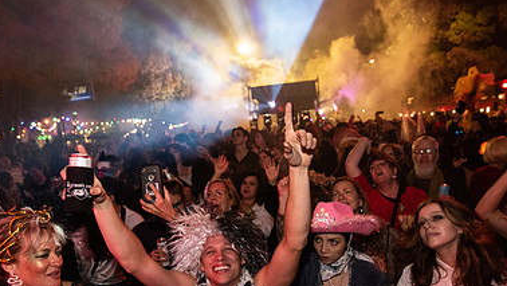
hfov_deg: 67.8
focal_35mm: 28
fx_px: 377
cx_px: 232
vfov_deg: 40.5
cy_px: 210
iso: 2000
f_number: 3.5
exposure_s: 1/100
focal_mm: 14
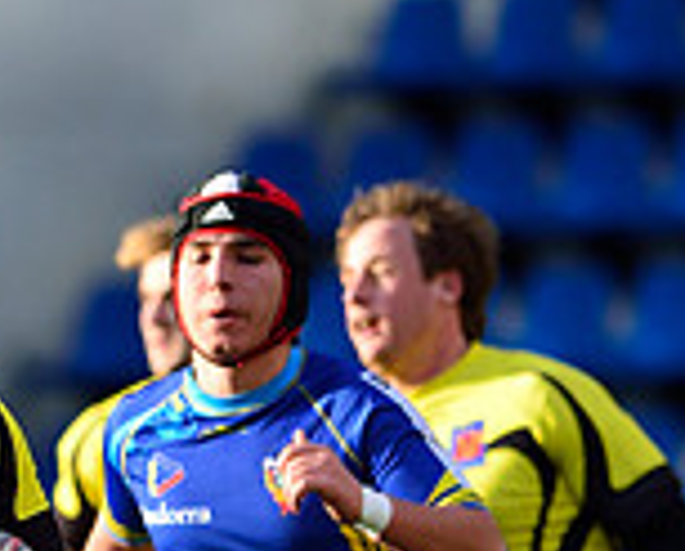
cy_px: 679
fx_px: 30326
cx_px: -309
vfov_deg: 1.0
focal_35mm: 1493
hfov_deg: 1.3
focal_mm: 420
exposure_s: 1/1250
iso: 400
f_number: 5
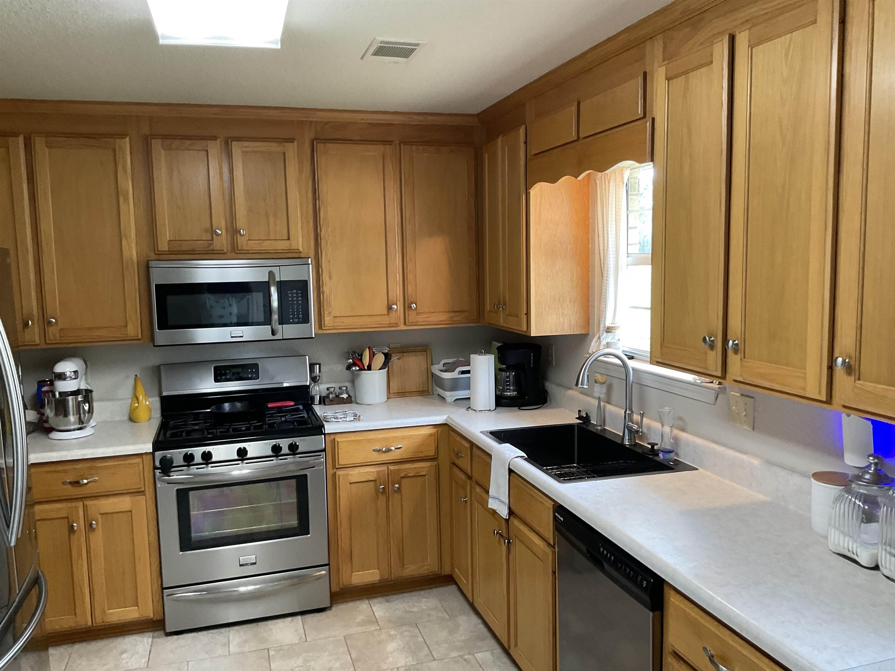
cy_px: 336
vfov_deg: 48.2
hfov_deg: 61.7
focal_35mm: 29
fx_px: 750
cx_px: 448
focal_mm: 3
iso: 100
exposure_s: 1/60
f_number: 1.8
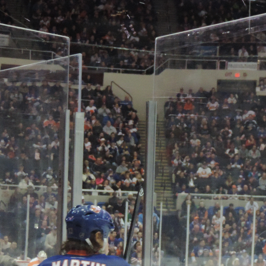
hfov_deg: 11.0
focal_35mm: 158
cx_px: 193
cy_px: 182
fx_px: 1374
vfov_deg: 11.0
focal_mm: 16
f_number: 4.1
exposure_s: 1/160
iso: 1600
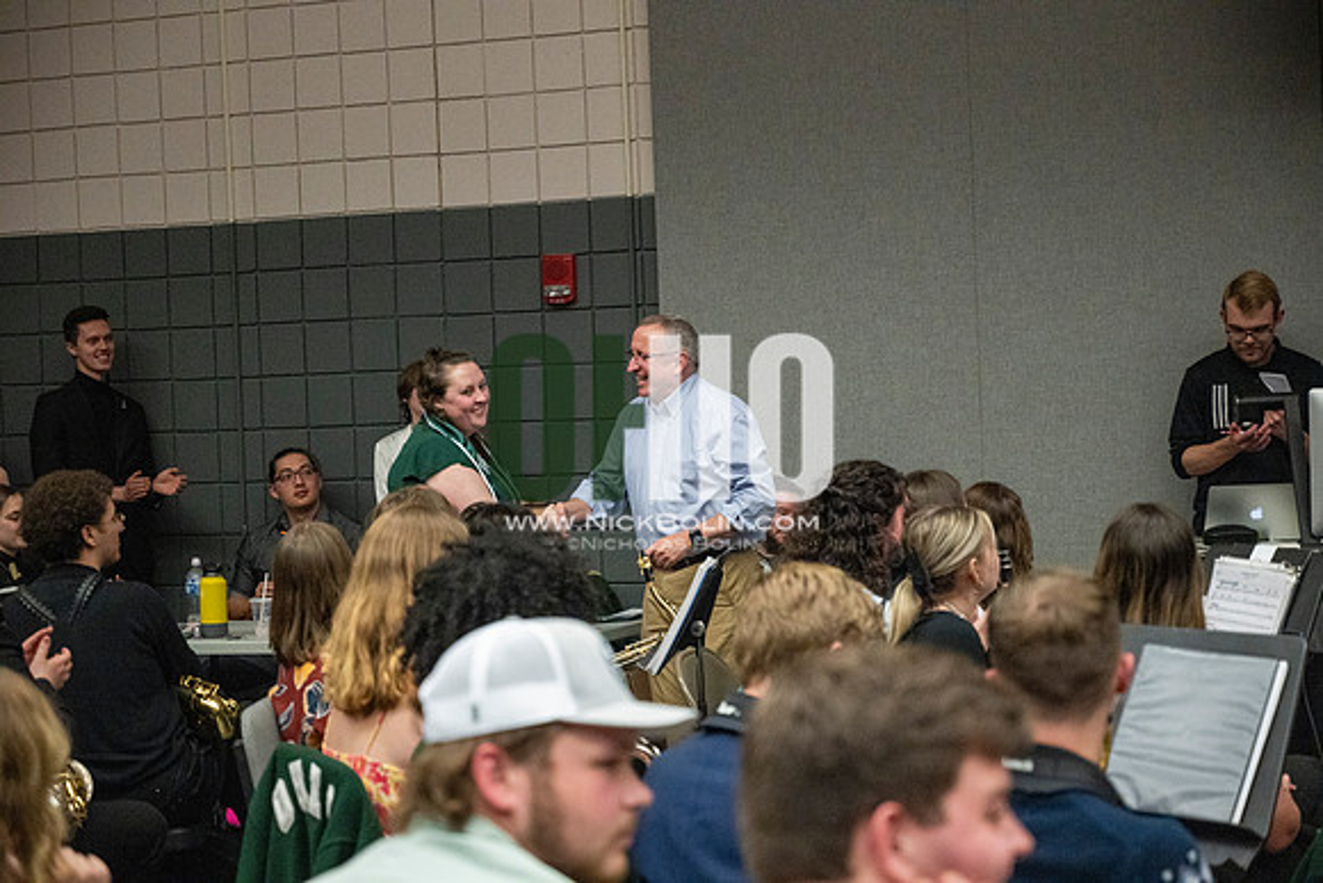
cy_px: 442
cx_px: 662
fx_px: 2573
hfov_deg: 28.8
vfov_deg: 19.5
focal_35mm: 70
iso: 10000
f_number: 4
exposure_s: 1/500
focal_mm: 70
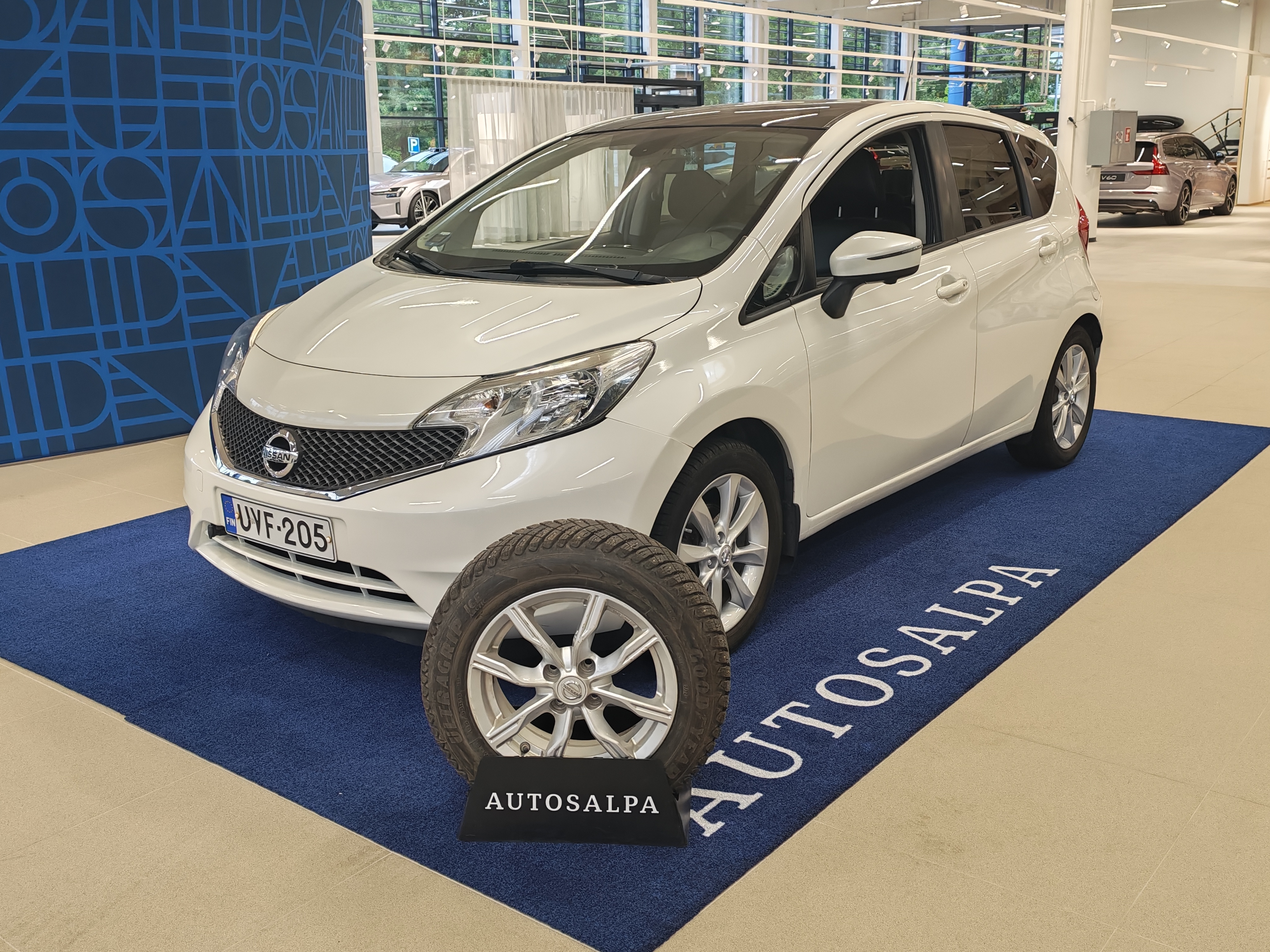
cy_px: 476
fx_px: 1284
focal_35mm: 35
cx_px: 635
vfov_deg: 40.7
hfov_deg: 52.6
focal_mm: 6.12
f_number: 1.9
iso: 400
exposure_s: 1/100
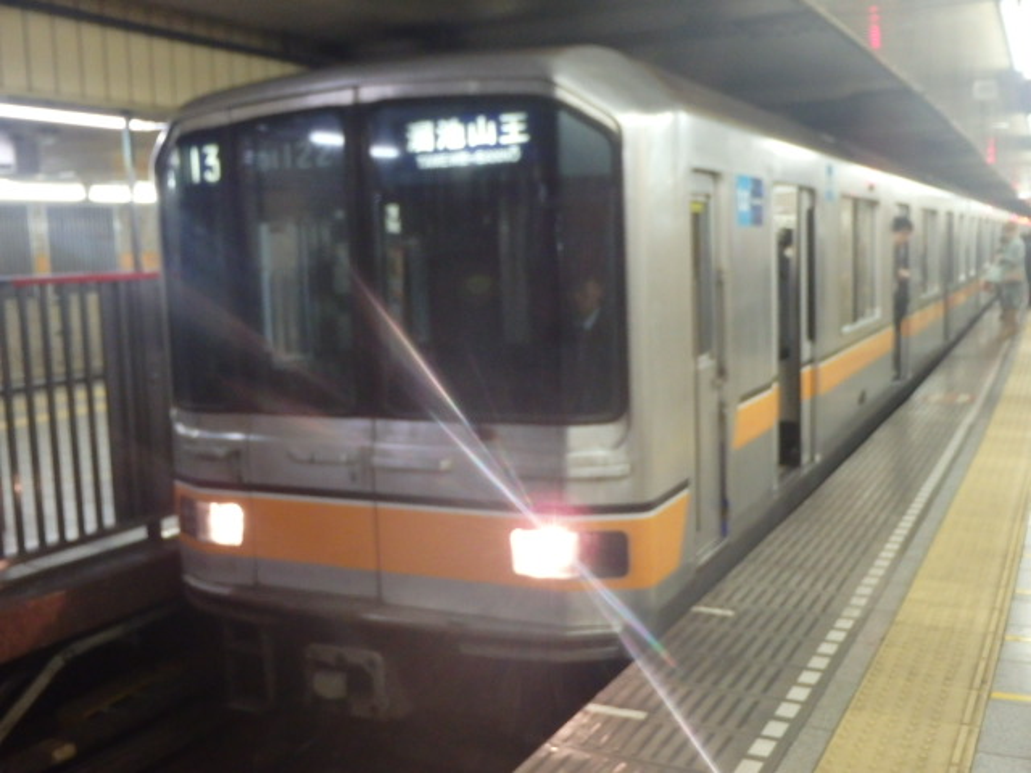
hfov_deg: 49.0
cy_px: 386
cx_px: 516
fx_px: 1132
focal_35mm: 38
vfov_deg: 37.7
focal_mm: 6.8
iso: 800
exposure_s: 1/30
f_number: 4.6
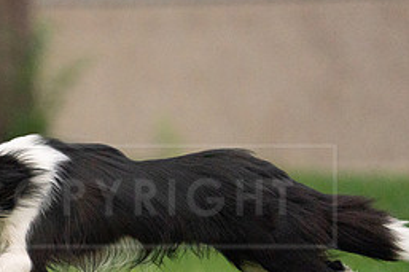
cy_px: 223
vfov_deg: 1.0
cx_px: 75
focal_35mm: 1356
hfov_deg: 1.5
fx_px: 15395
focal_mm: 600
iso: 6400
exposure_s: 1/1600
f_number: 6.3
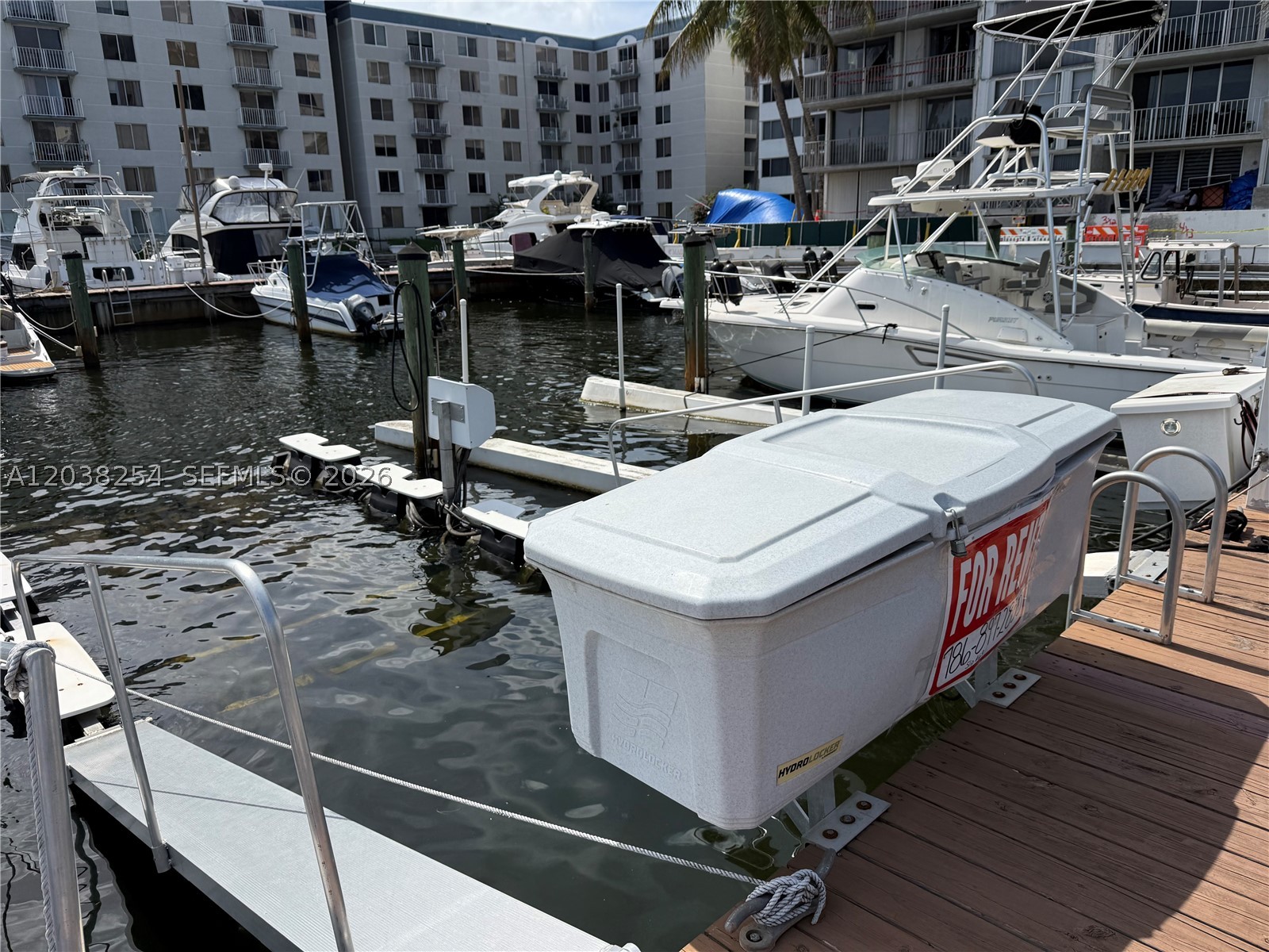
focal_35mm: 24
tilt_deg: -16.2
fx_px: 880
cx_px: 634
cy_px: 476
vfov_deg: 56.8
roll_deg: +2.2
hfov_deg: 71.6
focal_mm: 6.76
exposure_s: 1/6711
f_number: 1.78
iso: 80
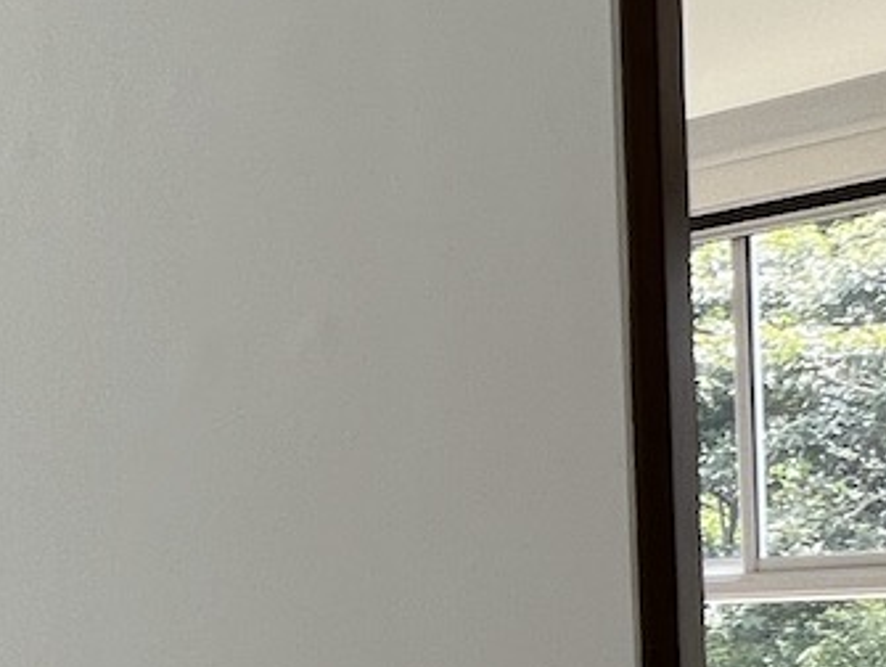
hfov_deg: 25.3
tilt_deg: -1.1
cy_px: 683
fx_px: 1589
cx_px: -360
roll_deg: +3.3
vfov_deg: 22.7
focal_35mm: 62
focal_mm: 1.57
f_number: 1.8
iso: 32
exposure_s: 1/237
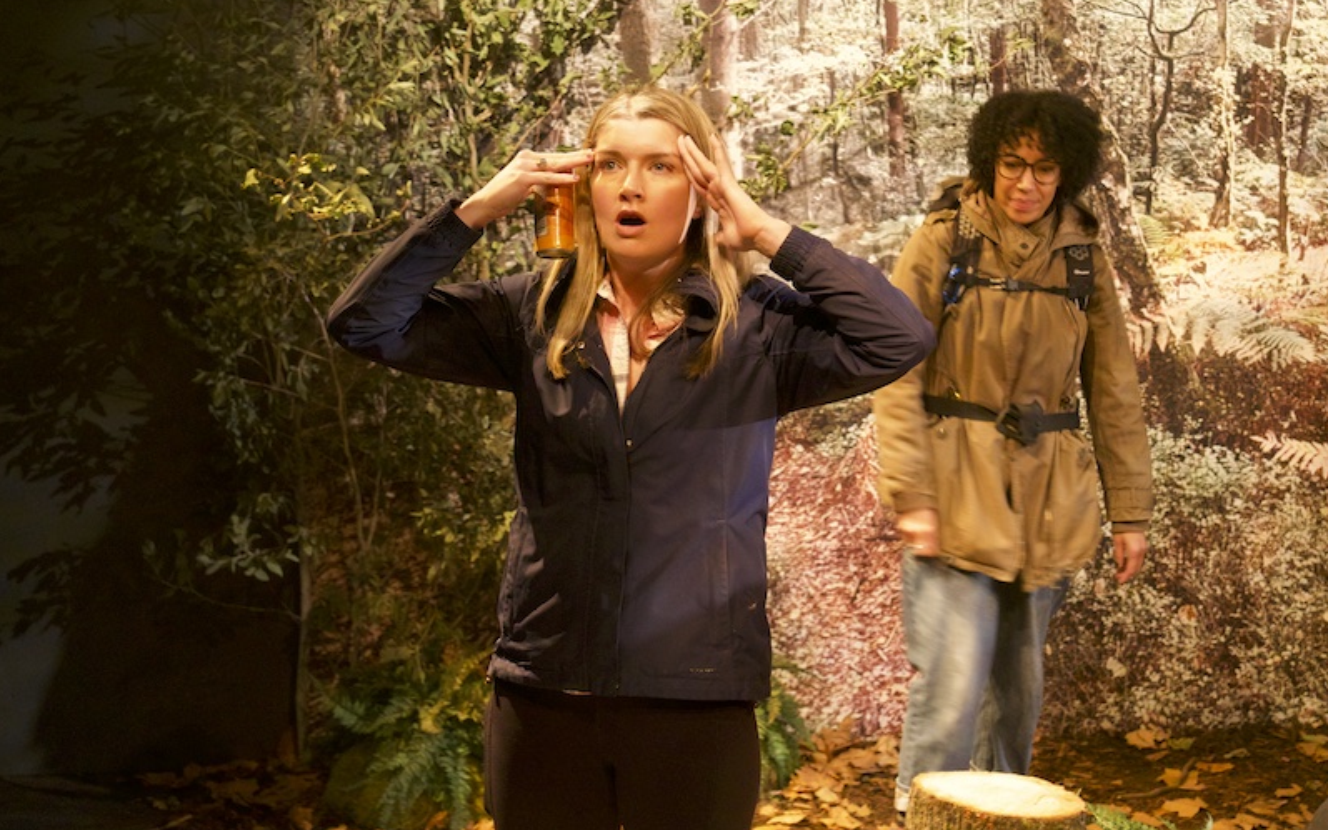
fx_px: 2425
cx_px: 663
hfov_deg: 30.6
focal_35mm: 67
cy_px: 348
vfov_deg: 19.4
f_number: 3.7
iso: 3200
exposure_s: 1/20
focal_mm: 29
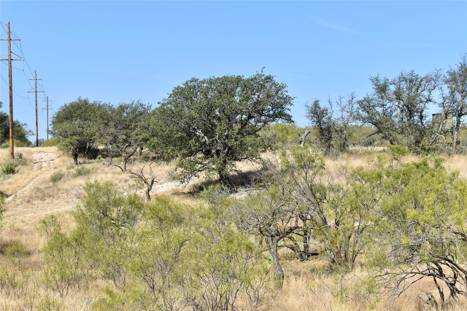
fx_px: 1070
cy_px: 156
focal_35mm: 82
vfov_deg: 16.6
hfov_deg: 24.6
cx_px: 234
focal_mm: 55
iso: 100
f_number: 8
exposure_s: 1/250
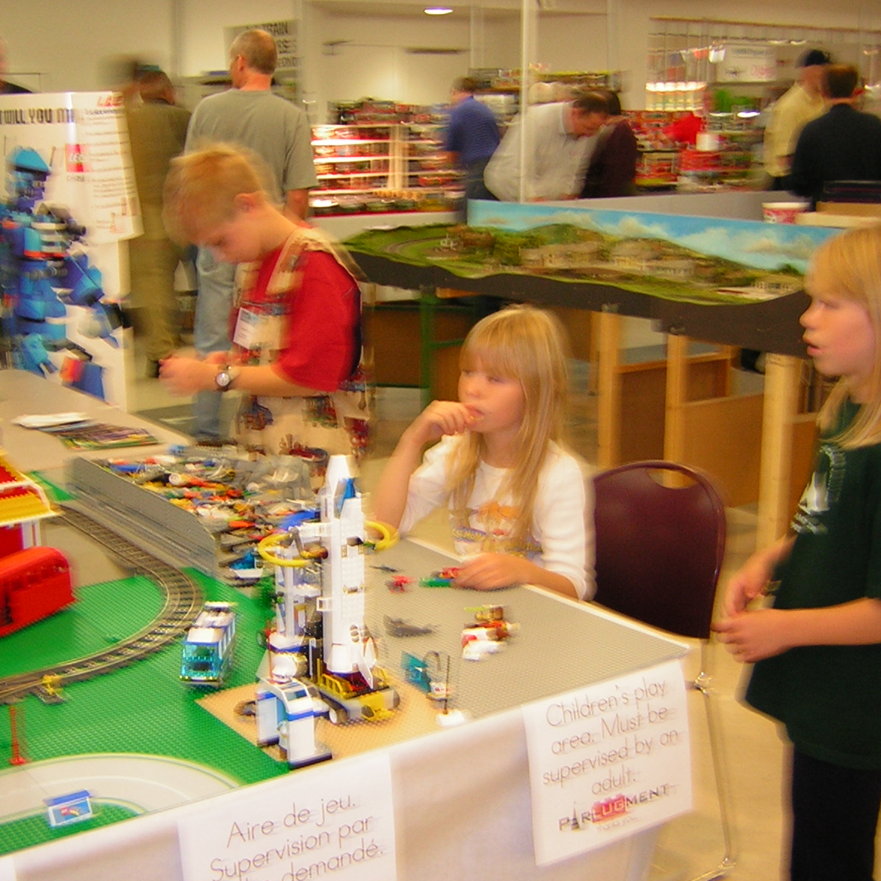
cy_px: 440
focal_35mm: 48
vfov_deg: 35.4
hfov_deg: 35.3
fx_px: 1382
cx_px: 387
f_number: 2.7
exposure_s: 1/5.7
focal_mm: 5.2
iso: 52
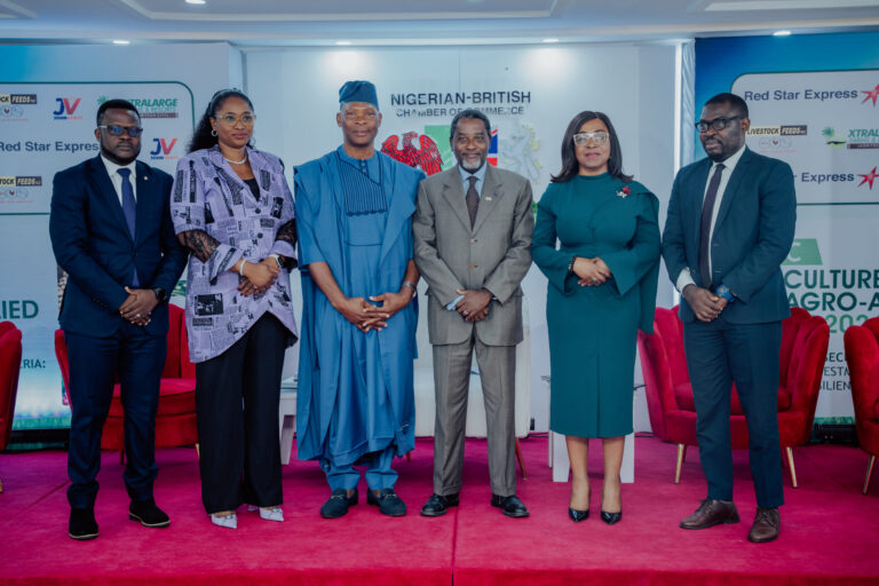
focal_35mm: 50
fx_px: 1209
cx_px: 440
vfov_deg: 27.3
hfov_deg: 40.0
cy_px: 293
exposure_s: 1/125
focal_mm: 49.5
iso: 640
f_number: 2.8
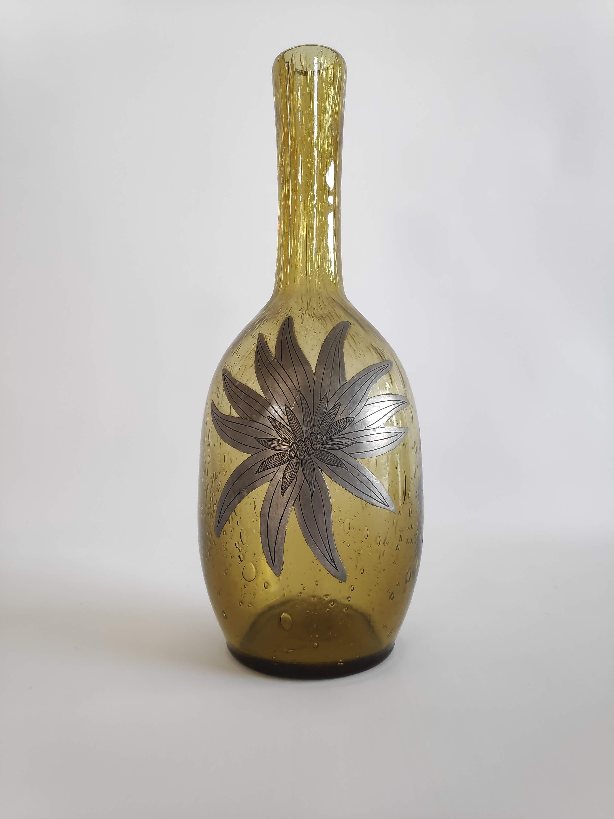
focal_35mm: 20
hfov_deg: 66.0
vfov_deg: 81.7
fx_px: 473
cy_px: 410
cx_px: 307
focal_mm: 3.94
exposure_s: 1/100
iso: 310
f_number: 1.9
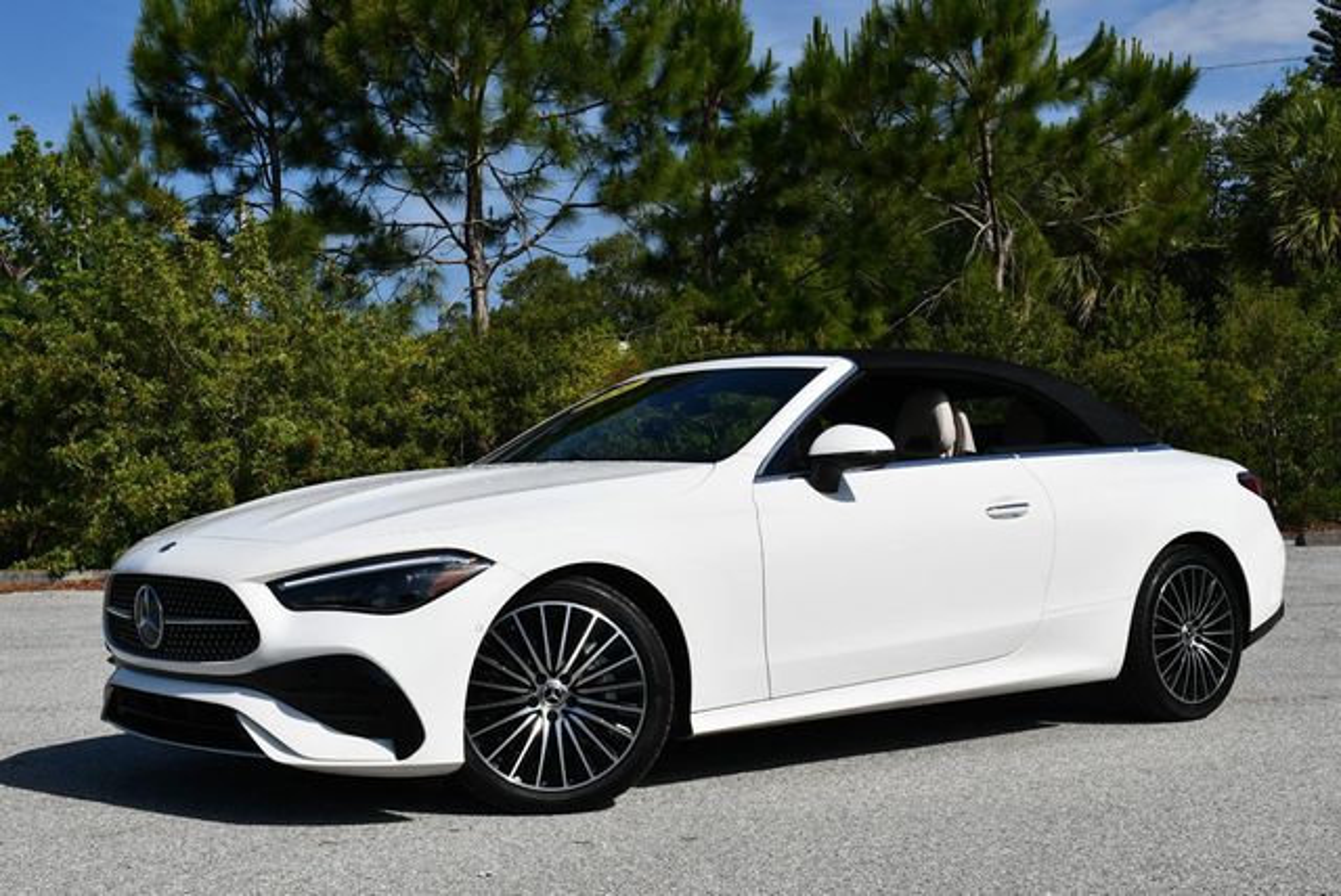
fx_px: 1790
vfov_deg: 28.1
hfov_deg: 41.1
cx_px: 670
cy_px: 448
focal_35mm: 48
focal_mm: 24
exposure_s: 1/400
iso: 100
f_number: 10
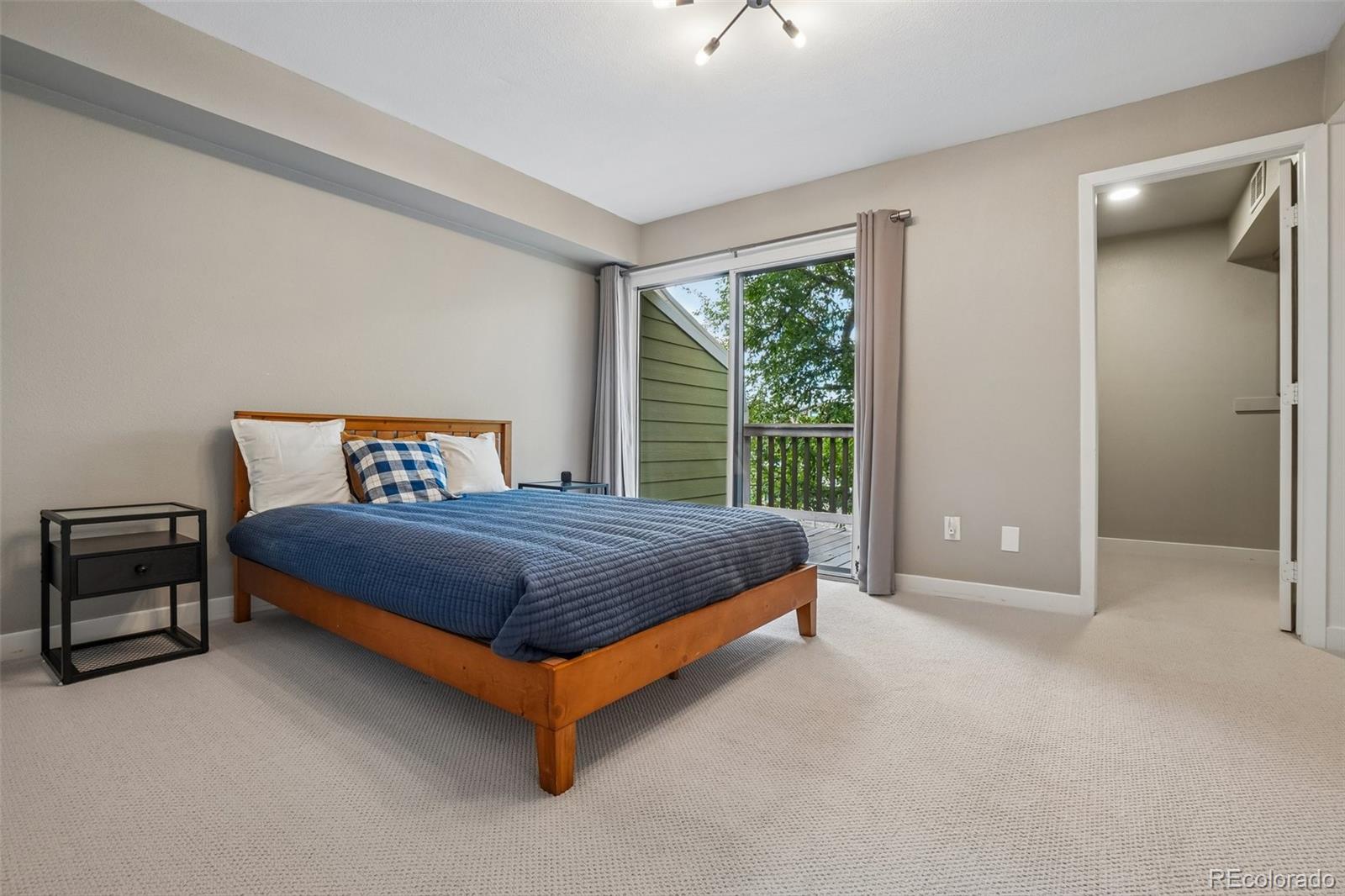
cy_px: 448
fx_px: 560
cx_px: 672
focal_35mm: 15
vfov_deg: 77.3
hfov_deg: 100.4
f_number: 8
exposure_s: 1/8
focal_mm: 10
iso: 320
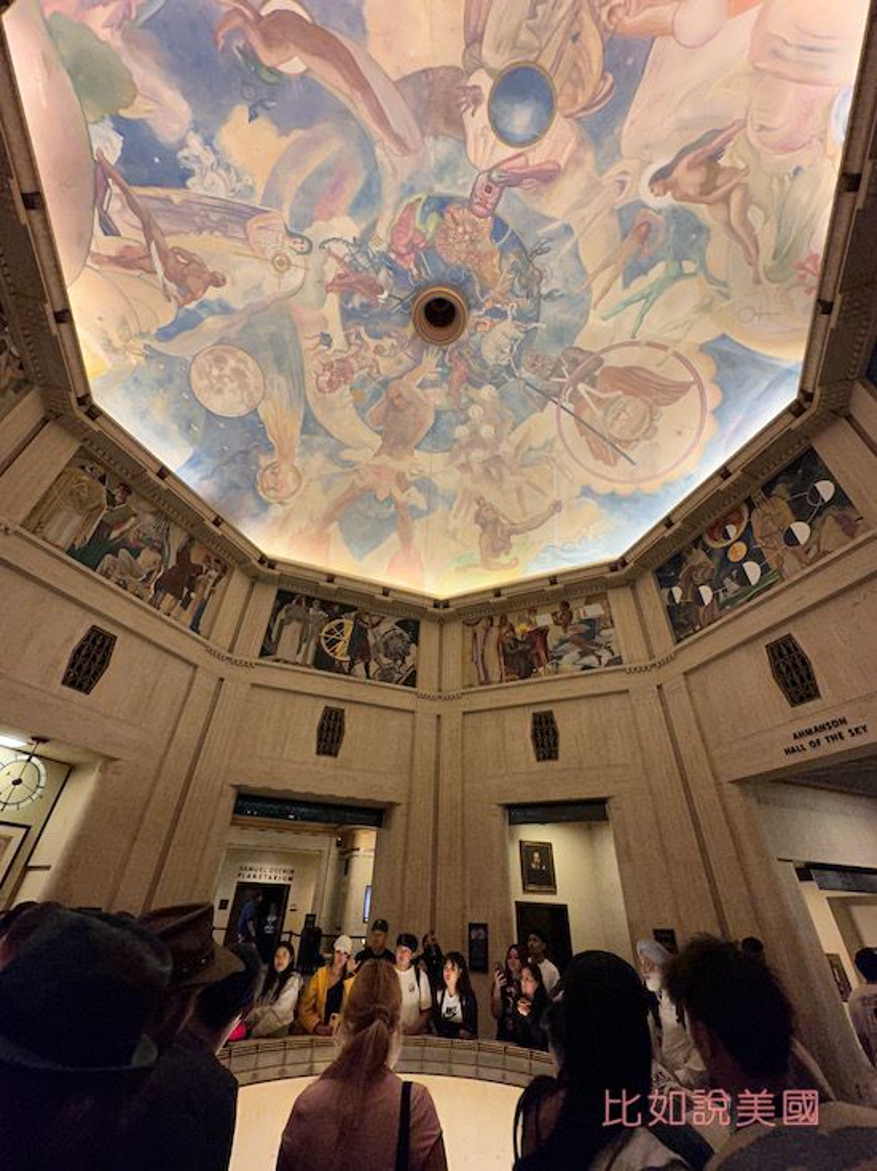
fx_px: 473
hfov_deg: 85.6
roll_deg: -2.2
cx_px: 438
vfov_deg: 102.1
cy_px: 586
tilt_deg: +36.0
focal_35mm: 14
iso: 250
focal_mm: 2.22
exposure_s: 1/60
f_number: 2.2
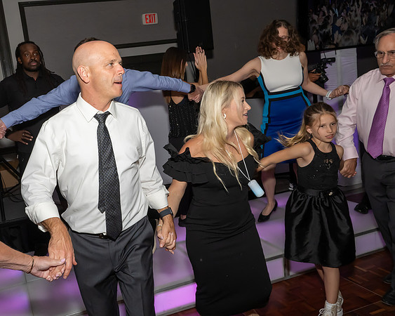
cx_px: 120
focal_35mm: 33
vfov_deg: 44.9
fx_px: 382
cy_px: 151
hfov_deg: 53.2
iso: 1000
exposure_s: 1/250
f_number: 8
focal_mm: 17
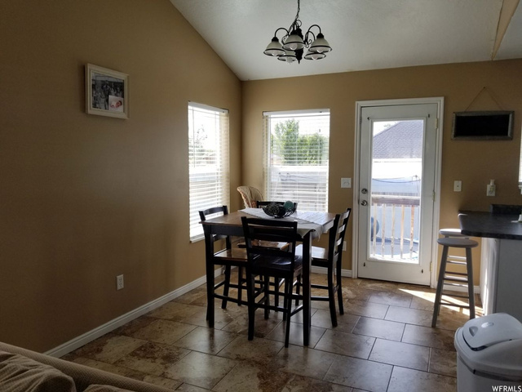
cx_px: 261
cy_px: 196
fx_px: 392
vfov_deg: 53.1
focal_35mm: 26
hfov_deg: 67.3
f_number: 1.7
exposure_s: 1/388
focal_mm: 4.3
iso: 50
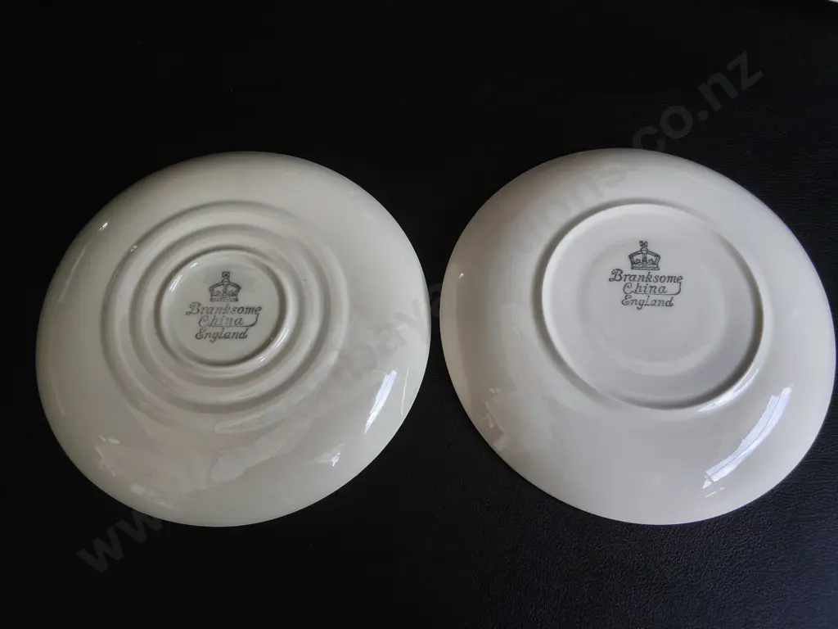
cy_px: 314
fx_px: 654
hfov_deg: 65.3
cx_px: 419
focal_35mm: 27
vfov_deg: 51.4
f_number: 2
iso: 40
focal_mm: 2.87
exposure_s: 1/100
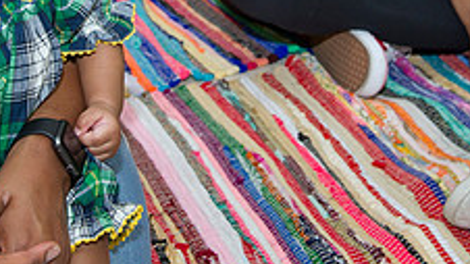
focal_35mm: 94
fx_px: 1171
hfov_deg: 22.7
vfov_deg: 12.3
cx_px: 210
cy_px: -123
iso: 1250
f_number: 5.6
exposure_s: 1/250
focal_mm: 35
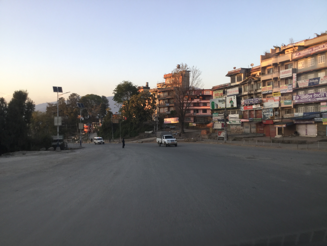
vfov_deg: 45.4
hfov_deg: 58.4
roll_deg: +0.9
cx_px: 164
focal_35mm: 31
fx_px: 293
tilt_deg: -1.4
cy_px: 123
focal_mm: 3.3
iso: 40
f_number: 2.4
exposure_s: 1/100
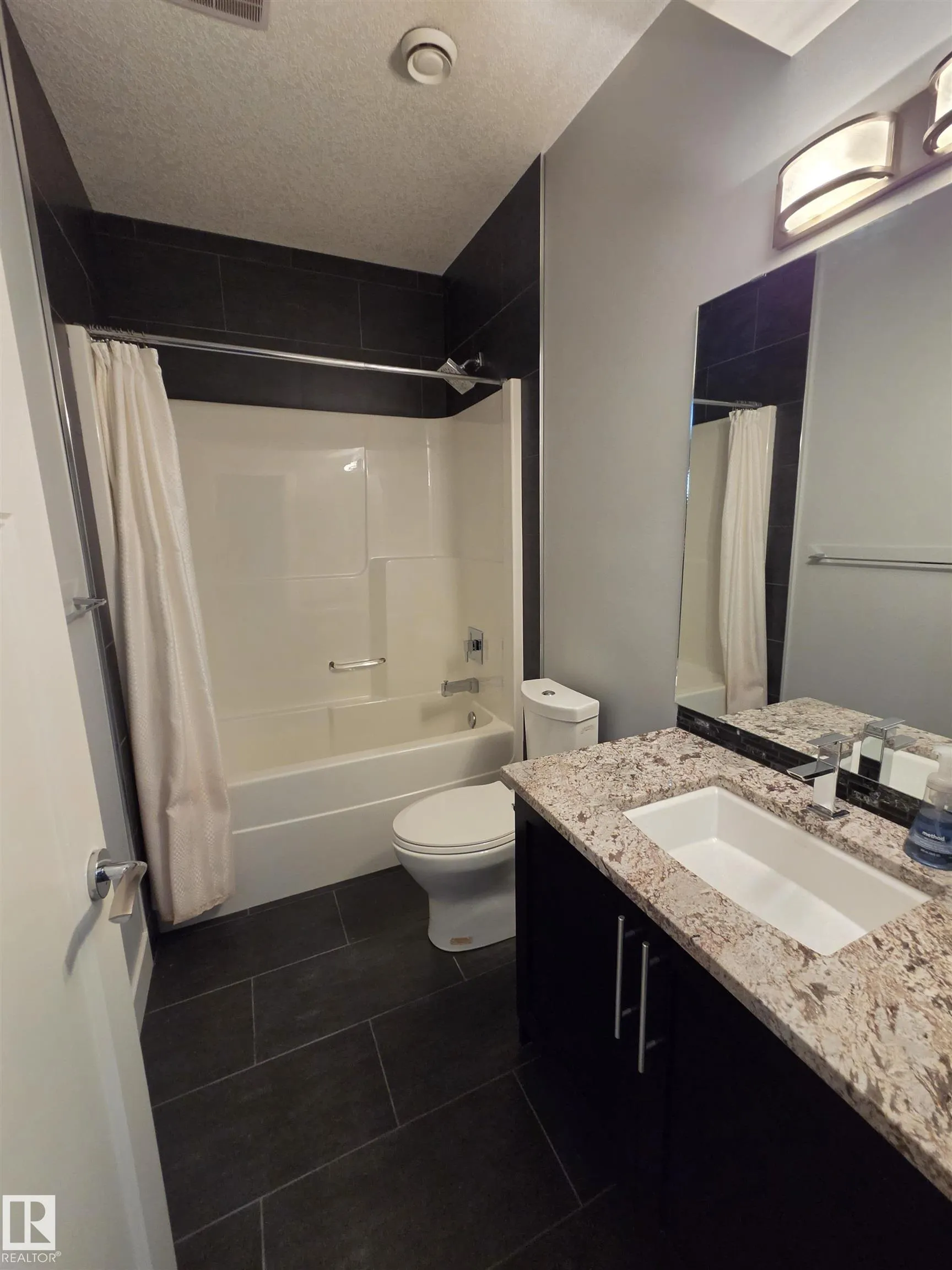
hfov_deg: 89.9
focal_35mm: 13
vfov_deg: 106.2
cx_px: 476
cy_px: 635
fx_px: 477
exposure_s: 1/60
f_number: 2.2
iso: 320
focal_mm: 2.2
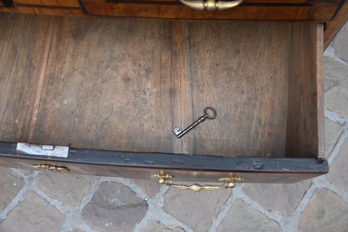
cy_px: 116
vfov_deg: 33.6
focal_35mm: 40
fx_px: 384
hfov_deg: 48.7
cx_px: 174
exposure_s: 1/200
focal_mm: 26.5
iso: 400
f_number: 3.8
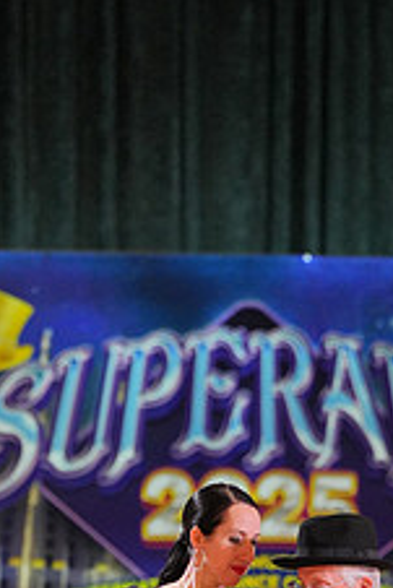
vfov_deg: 4.3
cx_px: 223
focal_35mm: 482
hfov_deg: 2.9
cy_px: 747
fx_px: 7880
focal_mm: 188
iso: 2500
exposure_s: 1/400
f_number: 4.5
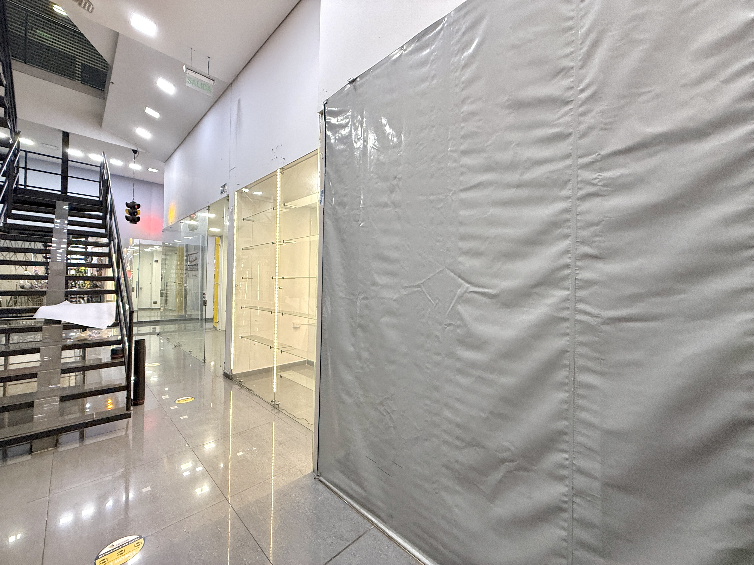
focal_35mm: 14
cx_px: 377
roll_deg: -1.0
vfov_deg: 85.7
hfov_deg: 102.1
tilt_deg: +0.4
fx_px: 305
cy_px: 282
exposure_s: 1/60
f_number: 2.2
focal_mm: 2.22
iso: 400
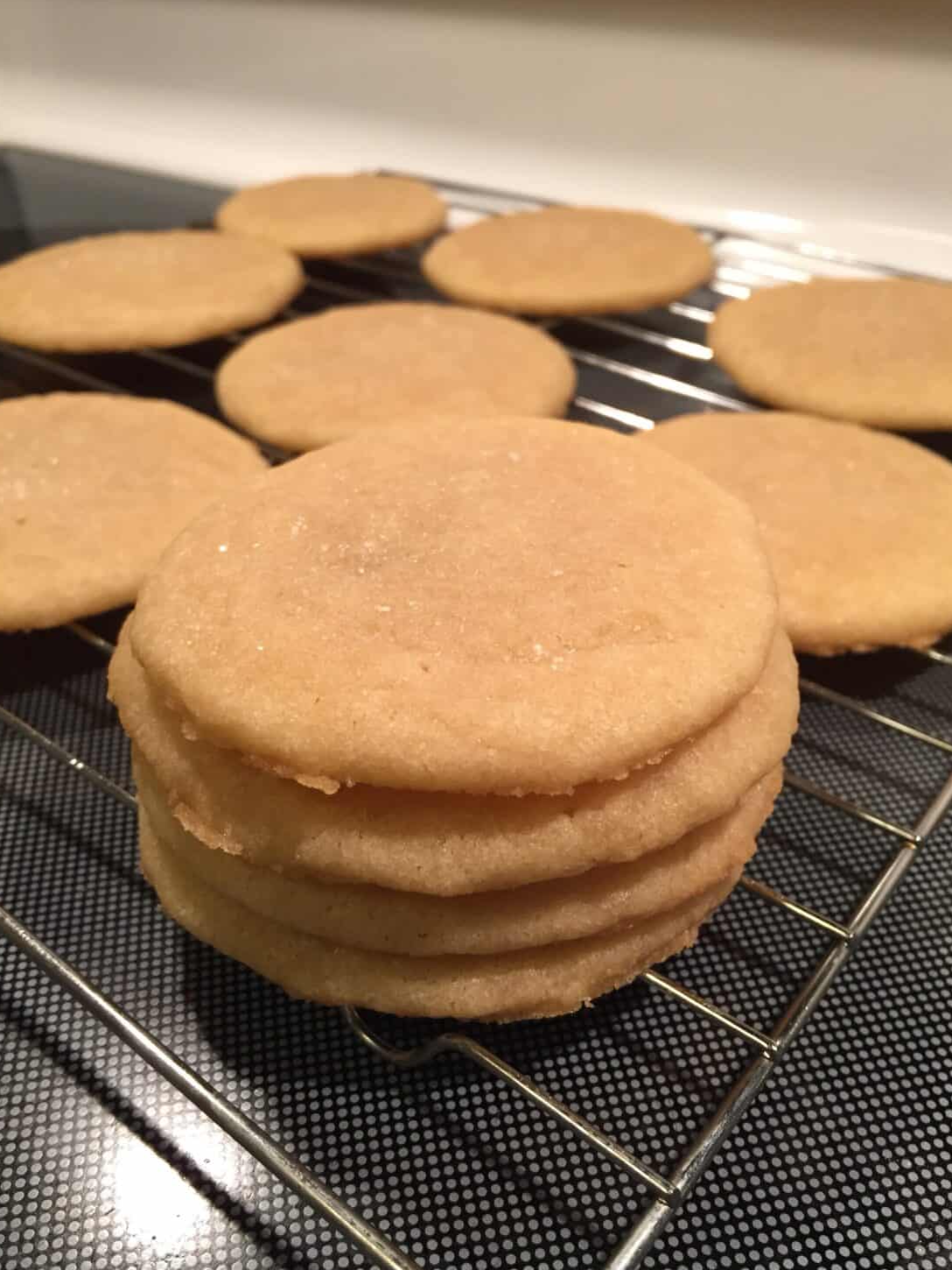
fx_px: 1100
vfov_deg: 59.9
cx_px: 482
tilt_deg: -37.1
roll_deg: +0.3
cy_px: 652
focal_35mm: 30
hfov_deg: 46.8
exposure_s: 1/30
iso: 100
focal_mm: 4.15
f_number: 2.2
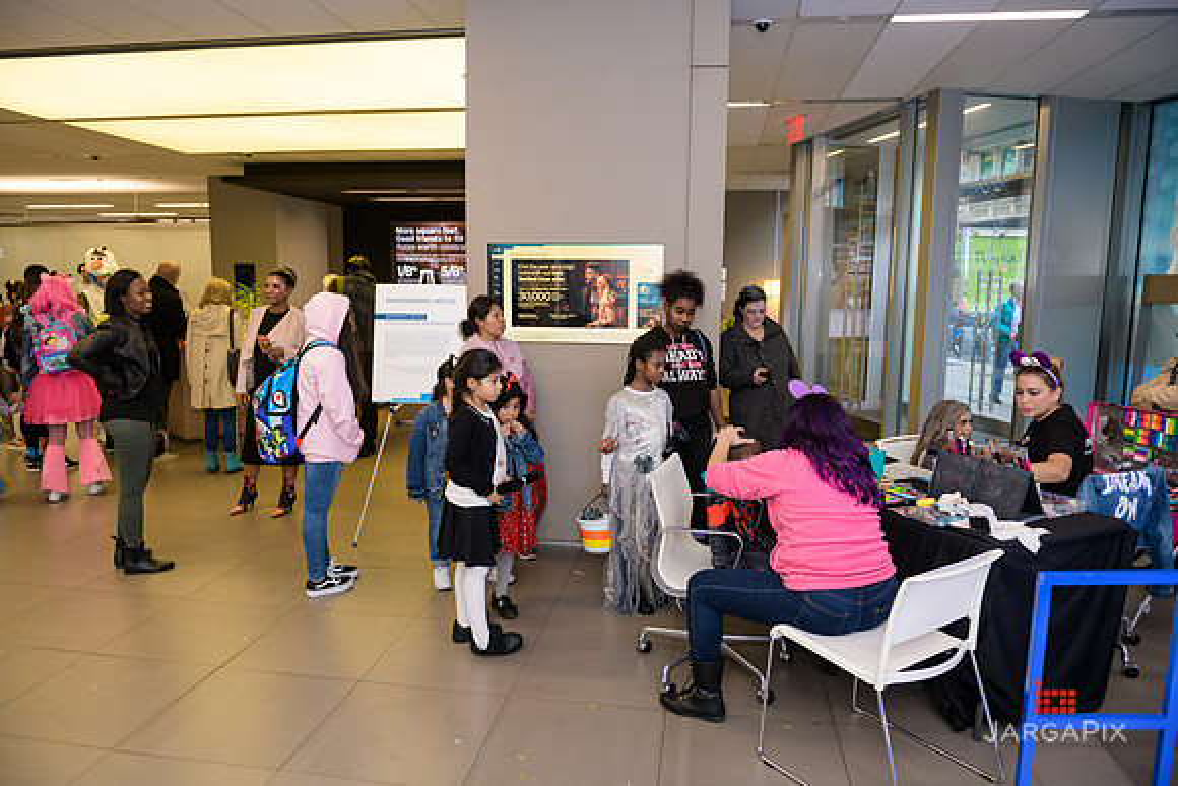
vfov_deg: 53.2
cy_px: 393
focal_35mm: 24
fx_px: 785
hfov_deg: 73.7
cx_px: 589
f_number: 3.2
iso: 800
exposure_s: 1/125
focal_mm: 24
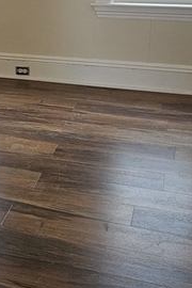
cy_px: 85
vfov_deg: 29.3
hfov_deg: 19.1
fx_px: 544
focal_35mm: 68
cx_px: -29
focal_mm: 5.4
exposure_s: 1/170
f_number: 1.8
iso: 640
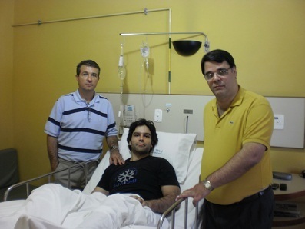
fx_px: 335
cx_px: 152
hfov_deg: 49.0
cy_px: 114
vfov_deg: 37.7
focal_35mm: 38
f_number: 3.1
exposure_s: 1/2
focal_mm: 6.3
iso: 125
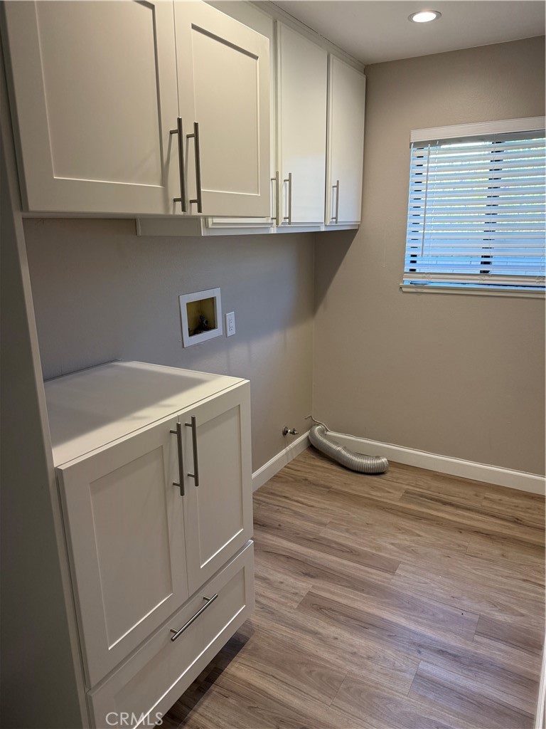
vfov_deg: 71.6
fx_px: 505
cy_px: 364
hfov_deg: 56.8
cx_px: 273
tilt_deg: -15.2
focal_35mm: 24
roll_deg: +0.1
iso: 200
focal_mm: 6.76
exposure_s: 1/230
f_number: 1.78
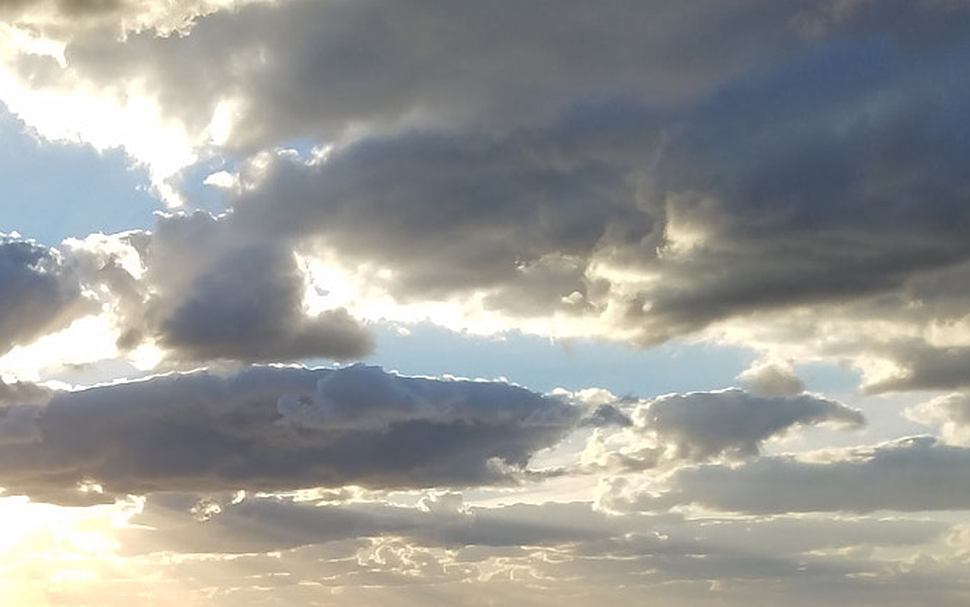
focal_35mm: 64
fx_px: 1692
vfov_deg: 19.8
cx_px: 20
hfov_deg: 30.0
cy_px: 584
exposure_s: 1/2080
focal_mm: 4.2
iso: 50
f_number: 1.7
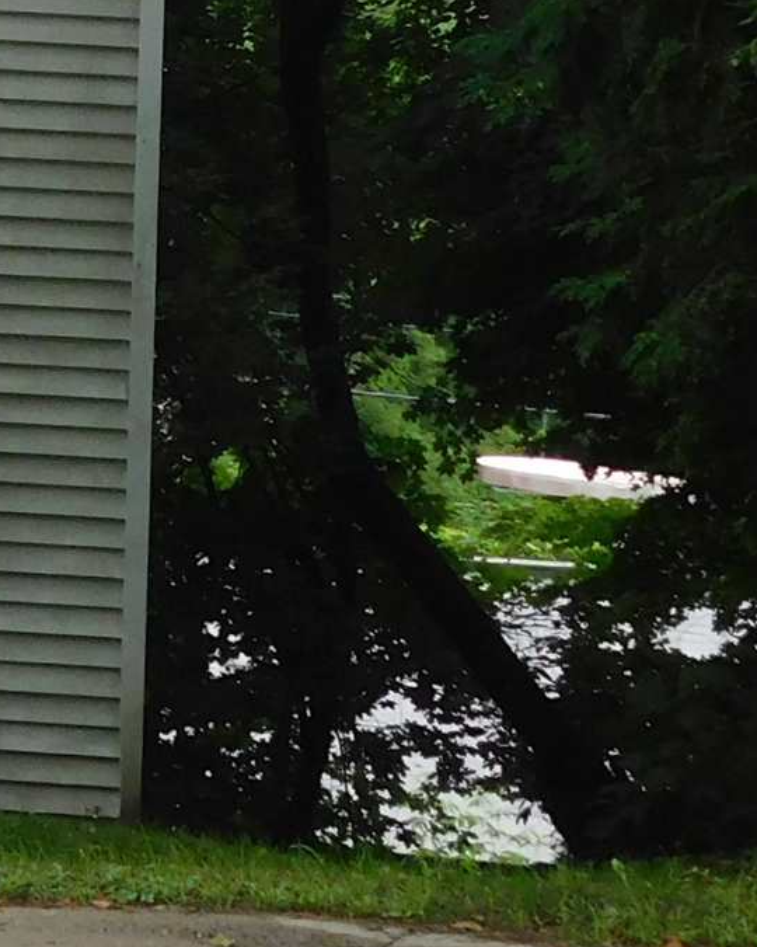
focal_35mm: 160
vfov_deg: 11.7
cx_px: -1023
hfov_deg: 8.8
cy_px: -342
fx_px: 4481
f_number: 3.5
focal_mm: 6.3
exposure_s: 1/400
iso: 125
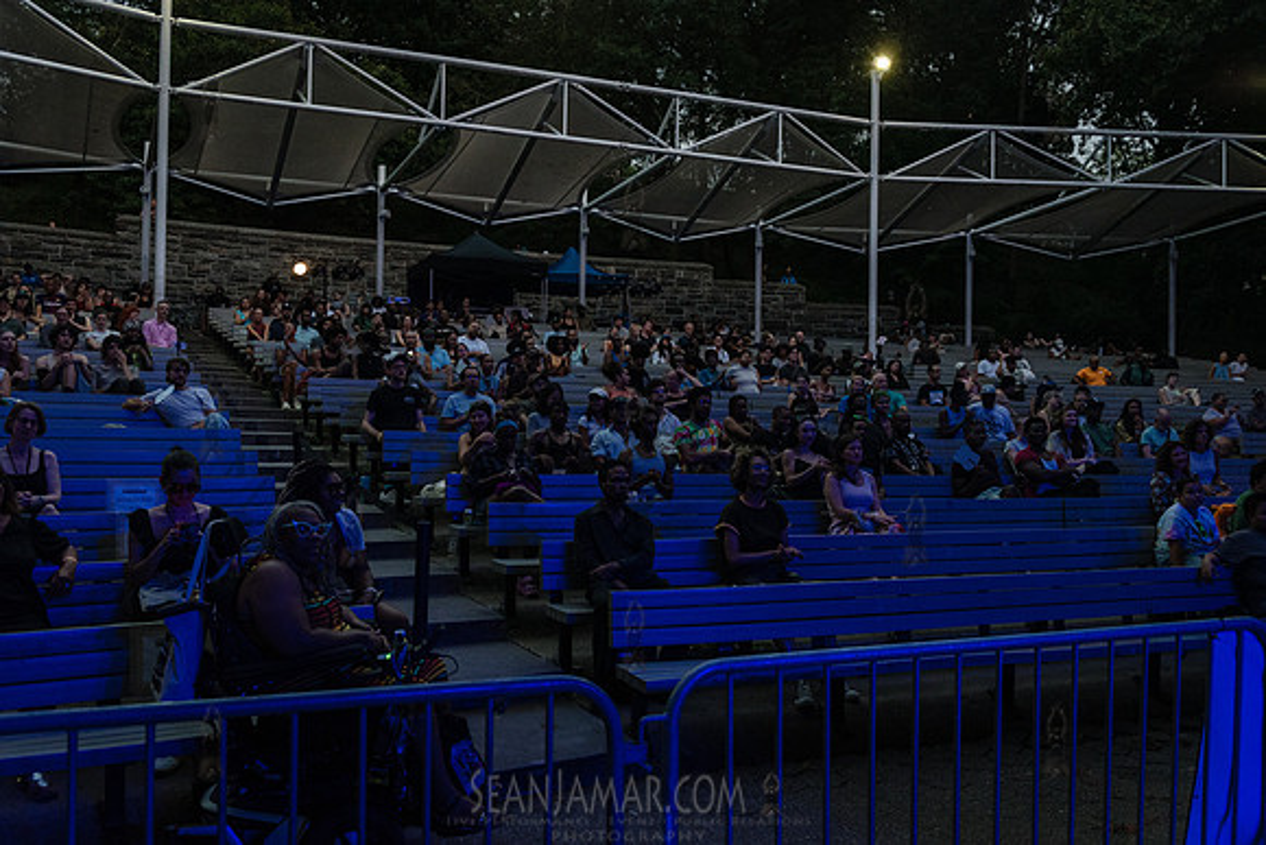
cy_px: 422
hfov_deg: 60.3
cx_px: 633
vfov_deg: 42.3
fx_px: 1090
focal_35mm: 31
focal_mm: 31
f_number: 3.5
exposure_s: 1/320
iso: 4000
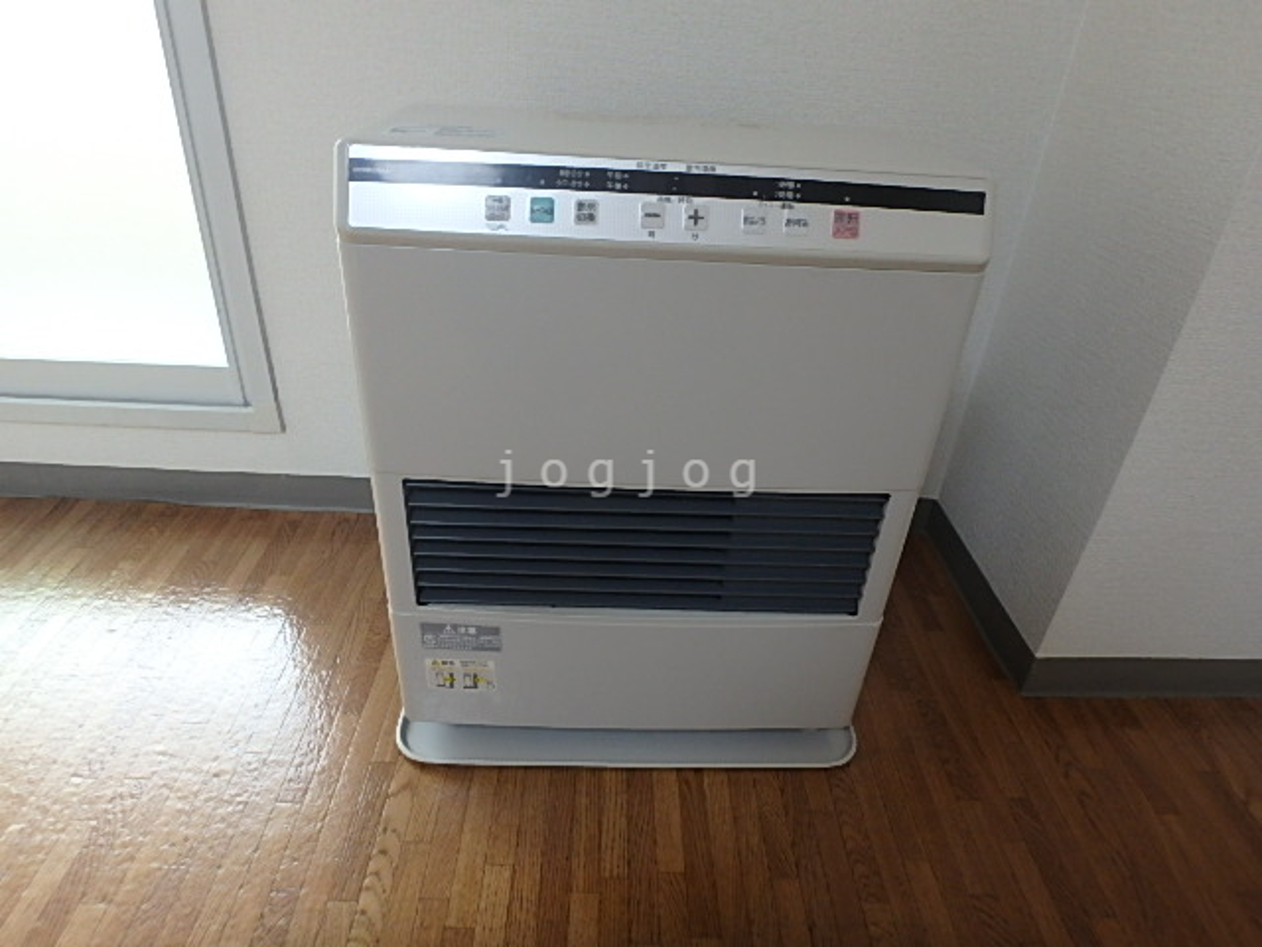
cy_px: 474
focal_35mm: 21
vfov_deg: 63.4
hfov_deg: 79.0
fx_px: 766
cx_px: 631
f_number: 3.5
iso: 320
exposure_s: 1/30
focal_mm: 3.7
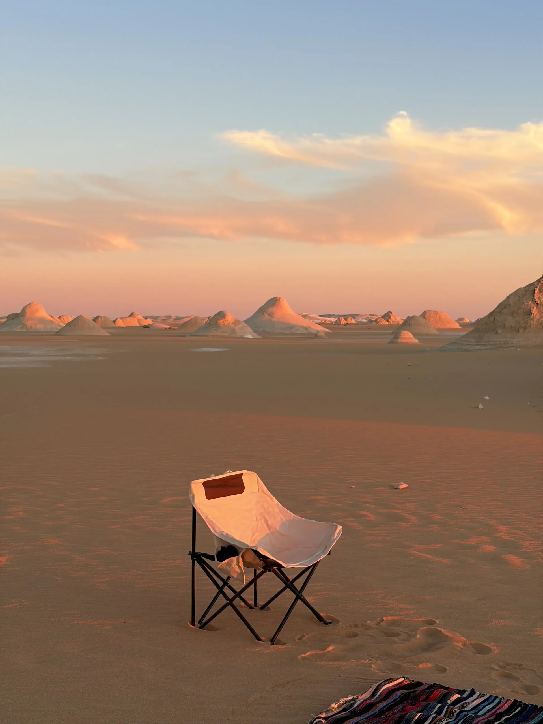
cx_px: 272
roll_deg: +0.0
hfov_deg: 28.0
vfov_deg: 36.8
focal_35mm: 52
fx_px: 1088
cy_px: 362
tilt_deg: -0.5
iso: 32
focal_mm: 5.96
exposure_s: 1/382
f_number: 1.6
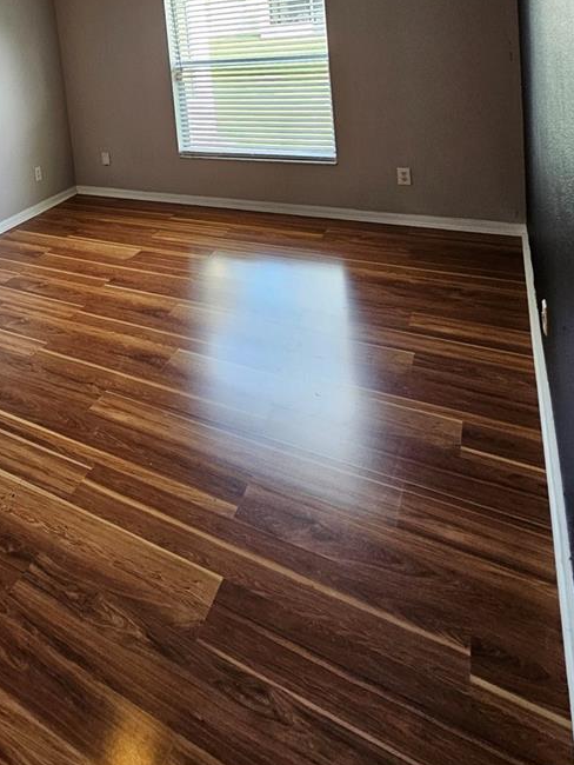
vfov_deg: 60.3
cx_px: 88
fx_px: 530
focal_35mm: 24
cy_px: 72
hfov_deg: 51.9
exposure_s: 1/60
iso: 200
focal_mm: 2.2
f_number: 2.2
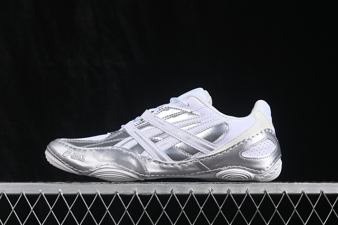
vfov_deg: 18.2
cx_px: 169
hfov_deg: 27.0
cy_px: 112
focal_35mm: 75
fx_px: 704
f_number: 8
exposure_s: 1/80
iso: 160
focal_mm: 50
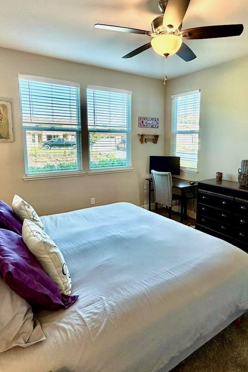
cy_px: 172
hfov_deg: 56.9
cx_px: 146
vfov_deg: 78.4
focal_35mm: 22
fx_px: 227
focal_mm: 2.22
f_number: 2.2
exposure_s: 1/120
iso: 64
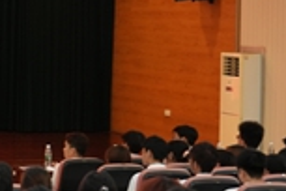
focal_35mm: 165
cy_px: 110
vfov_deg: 8.3
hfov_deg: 10.8
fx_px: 1311
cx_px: -366
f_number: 2.8
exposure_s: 1/50
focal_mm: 24
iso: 500
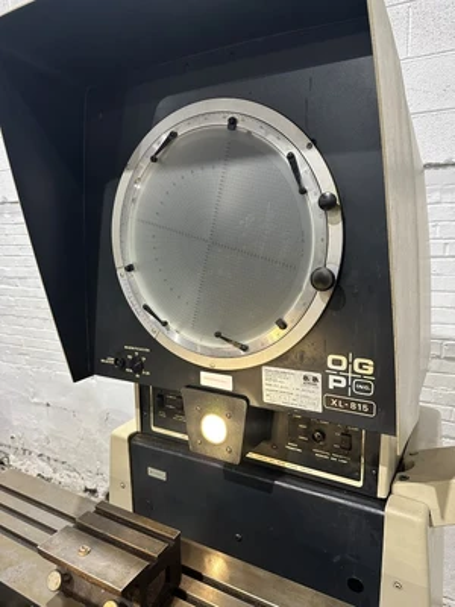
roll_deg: -0.1
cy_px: 304
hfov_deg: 56.8
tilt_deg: -8.1
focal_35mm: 24
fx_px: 421
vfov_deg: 71.6
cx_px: 228
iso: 400
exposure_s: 1/60
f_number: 1.78
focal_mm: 6.86
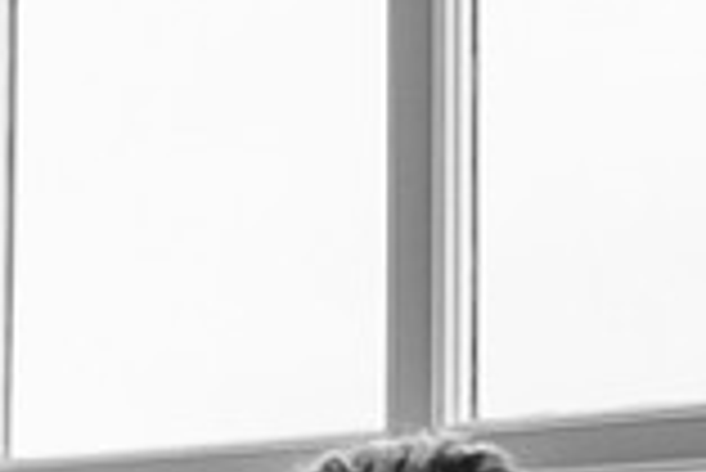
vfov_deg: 10.3
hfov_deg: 14.9
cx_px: -288
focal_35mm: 129
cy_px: 737
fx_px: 2532
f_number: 1.4
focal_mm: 35
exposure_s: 1/1600
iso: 100
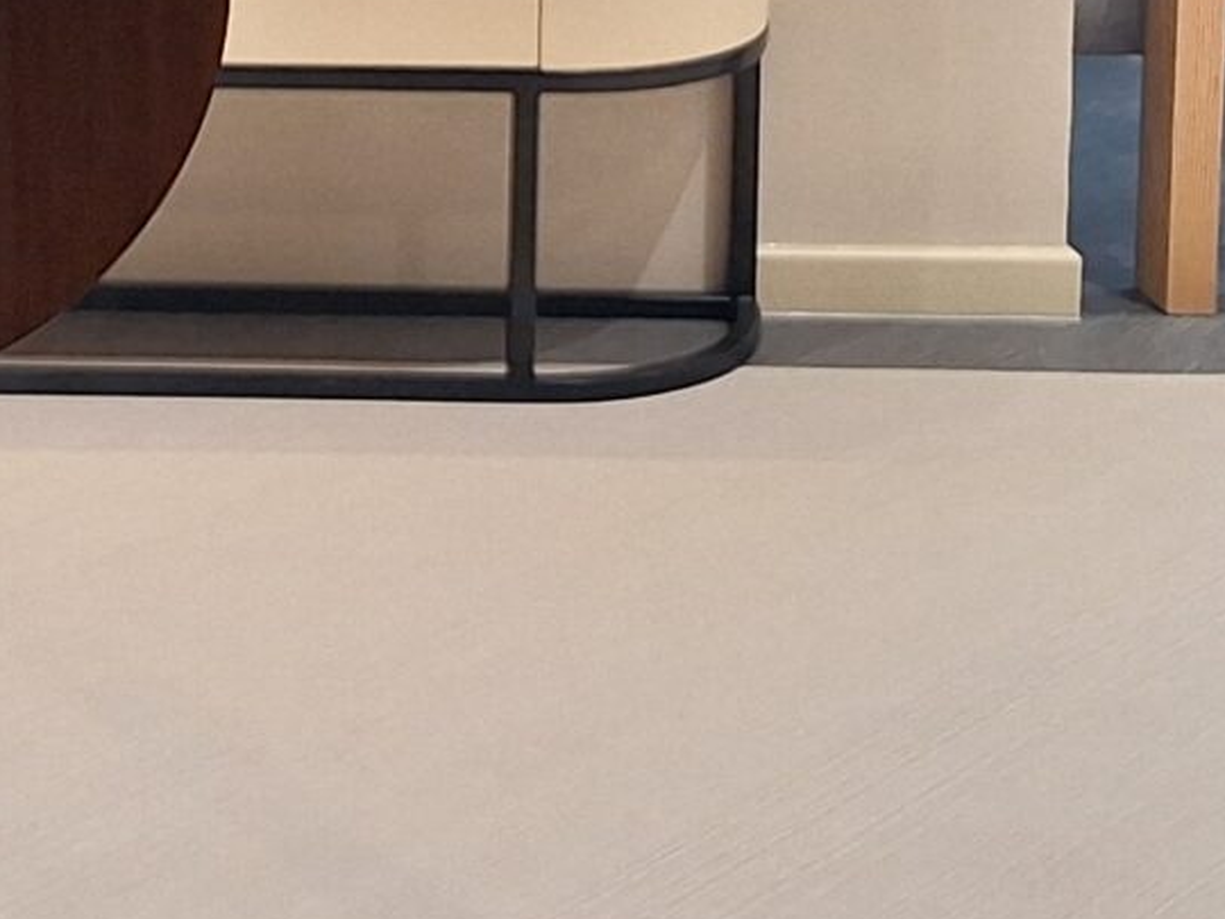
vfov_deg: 12.7
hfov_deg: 16.9
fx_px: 3857
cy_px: -574
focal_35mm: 109
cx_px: -388
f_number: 1.8
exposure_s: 1/60
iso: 50
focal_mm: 5.54
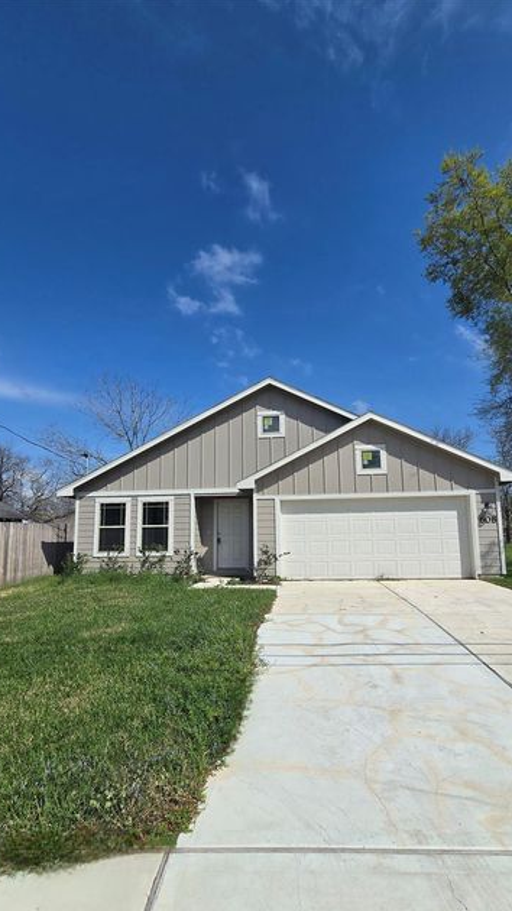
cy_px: 479
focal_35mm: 15
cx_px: 273
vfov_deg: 102.9
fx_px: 362
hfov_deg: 70.4
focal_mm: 2.2
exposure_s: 1/5000
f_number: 2.2
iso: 50
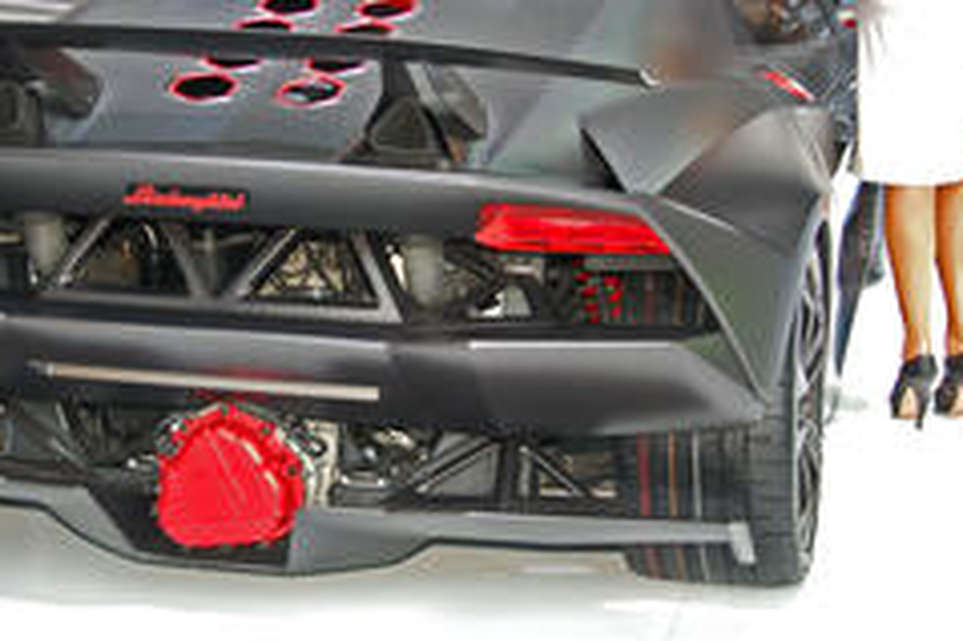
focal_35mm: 88
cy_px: 214
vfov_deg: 15.5
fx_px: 2348
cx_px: 411
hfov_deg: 23.2
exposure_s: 1/60
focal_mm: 35
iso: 400
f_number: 4.5
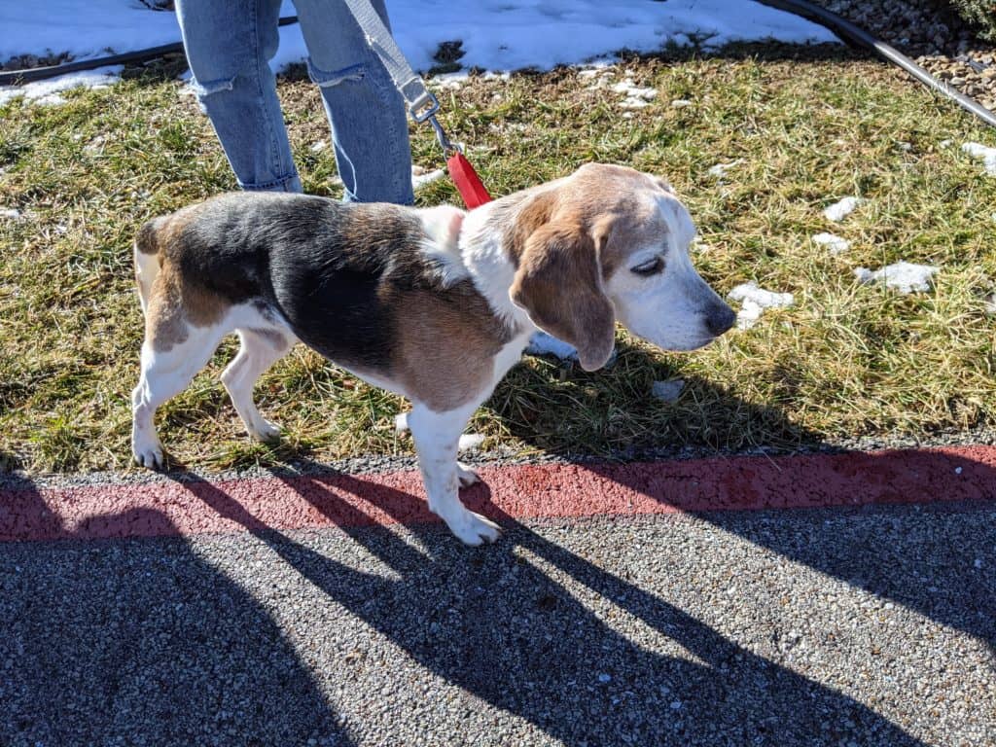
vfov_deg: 51.4
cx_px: 498
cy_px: 374
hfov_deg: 65.3
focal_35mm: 27
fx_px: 777
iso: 49
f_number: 1.8
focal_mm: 4.44
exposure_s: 1/1565
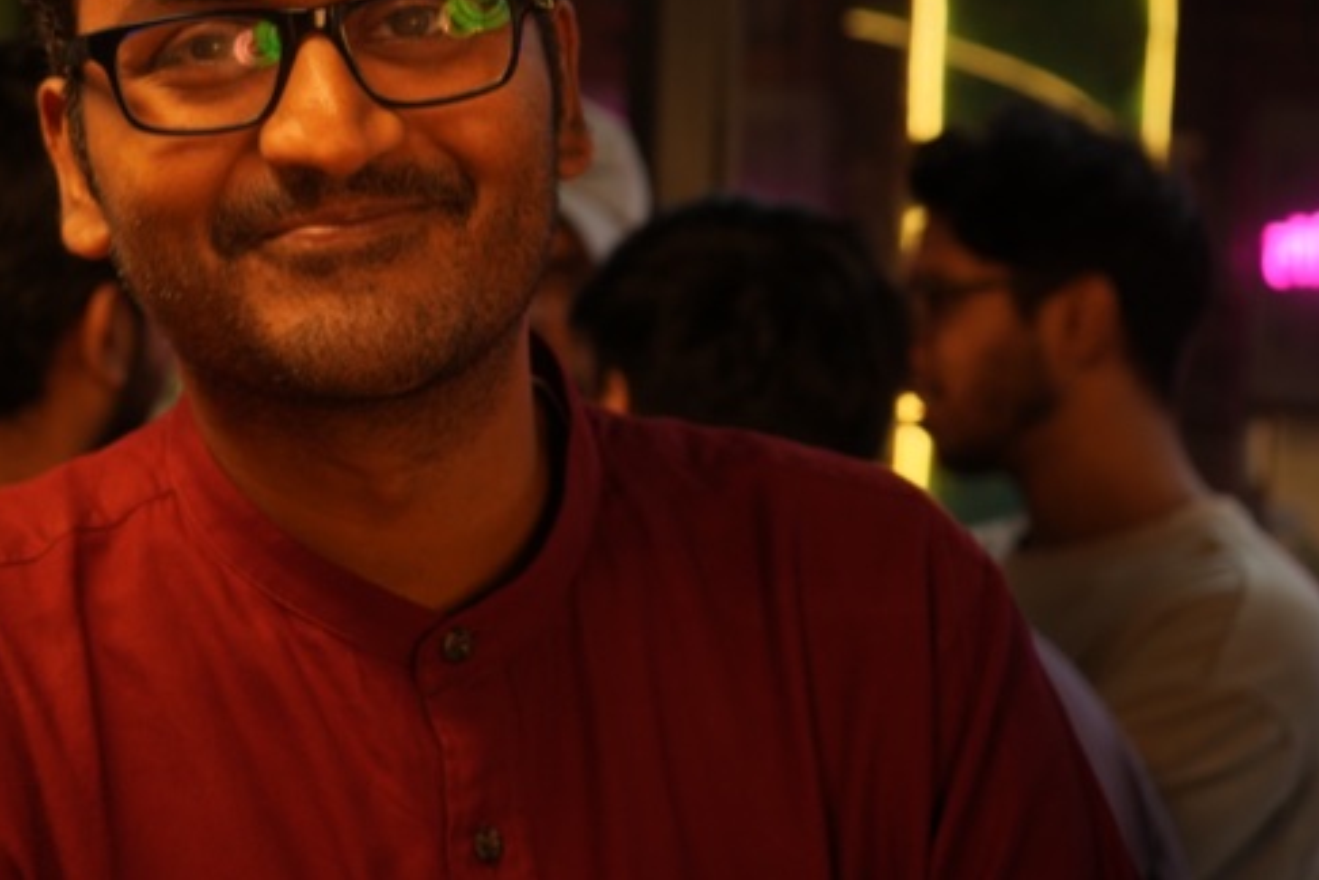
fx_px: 3077
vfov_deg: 16.1
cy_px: 159
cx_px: 323
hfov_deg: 23.9
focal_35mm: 84
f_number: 4.5
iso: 200
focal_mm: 51
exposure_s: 1/50
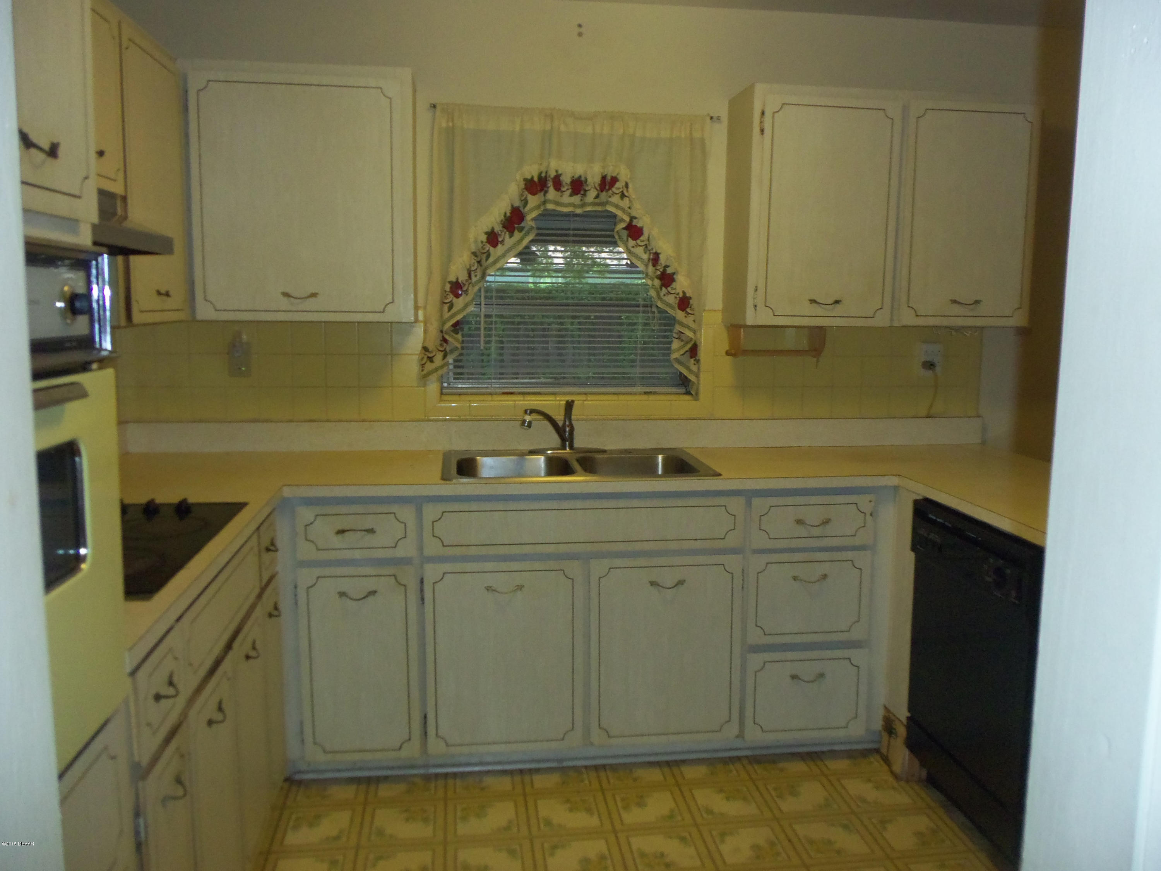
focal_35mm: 29
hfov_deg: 61.7
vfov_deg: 48.2
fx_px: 973
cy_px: 436
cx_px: 580
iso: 200
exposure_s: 1/30
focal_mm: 5.2
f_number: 3.4
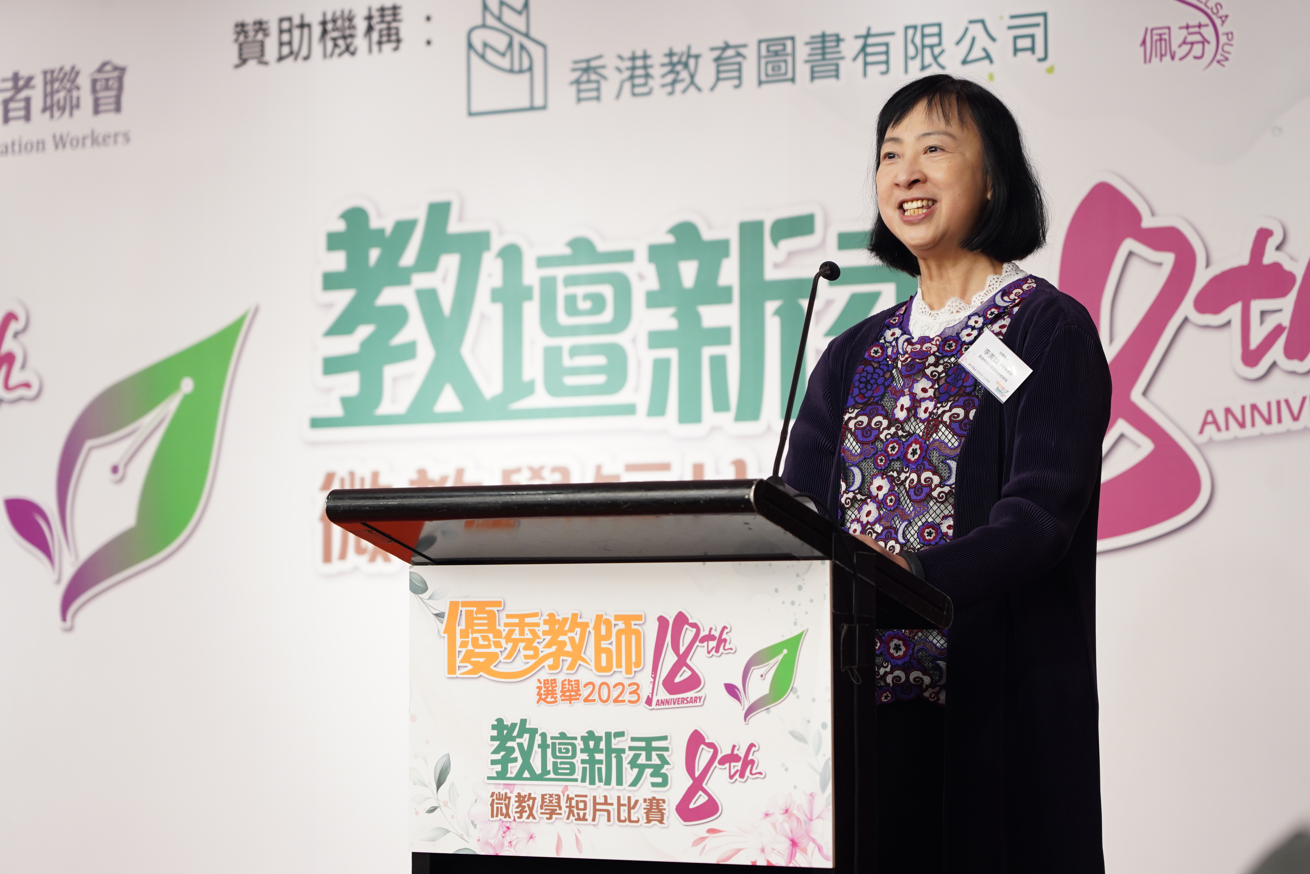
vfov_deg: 13.0
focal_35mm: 105
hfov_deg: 19.5
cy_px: 437
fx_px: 3821
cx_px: 655
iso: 1250
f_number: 4
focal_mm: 105
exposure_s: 1/125
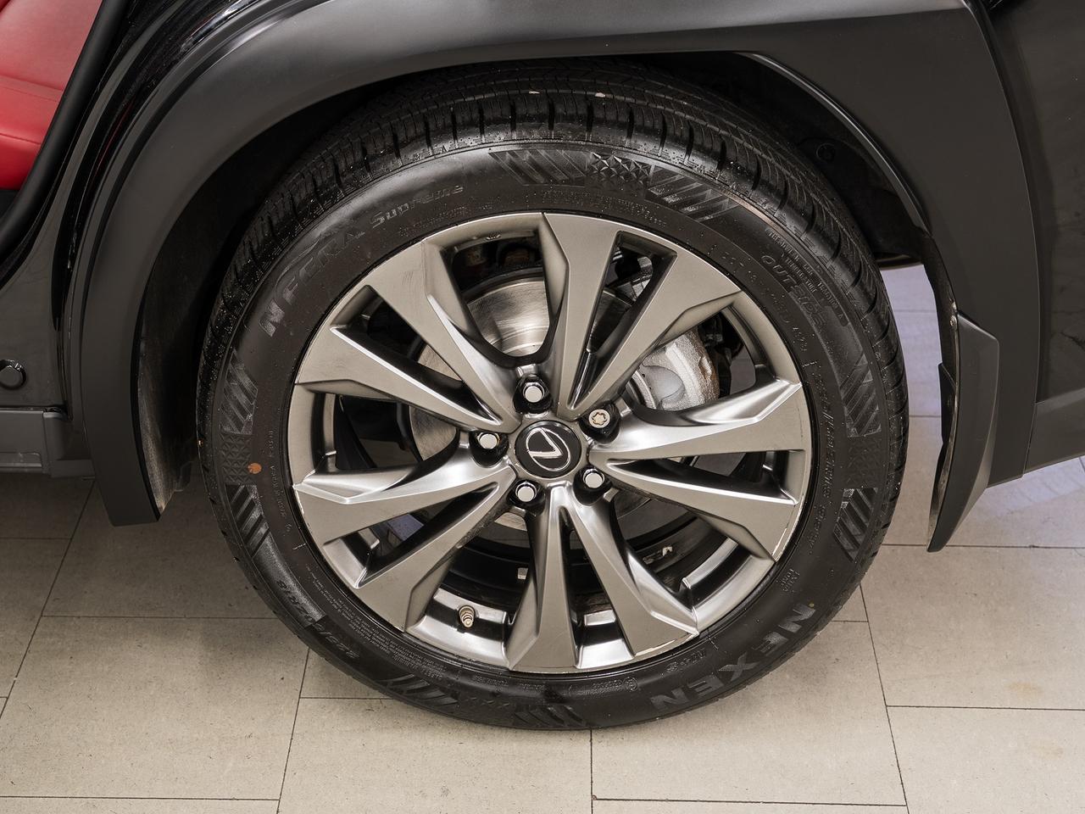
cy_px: 394
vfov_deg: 23.2
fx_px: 1983
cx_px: 522
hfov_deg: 30.6
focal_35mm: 63
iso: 100
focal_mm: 52.9
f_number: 5.6
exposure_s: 1/2
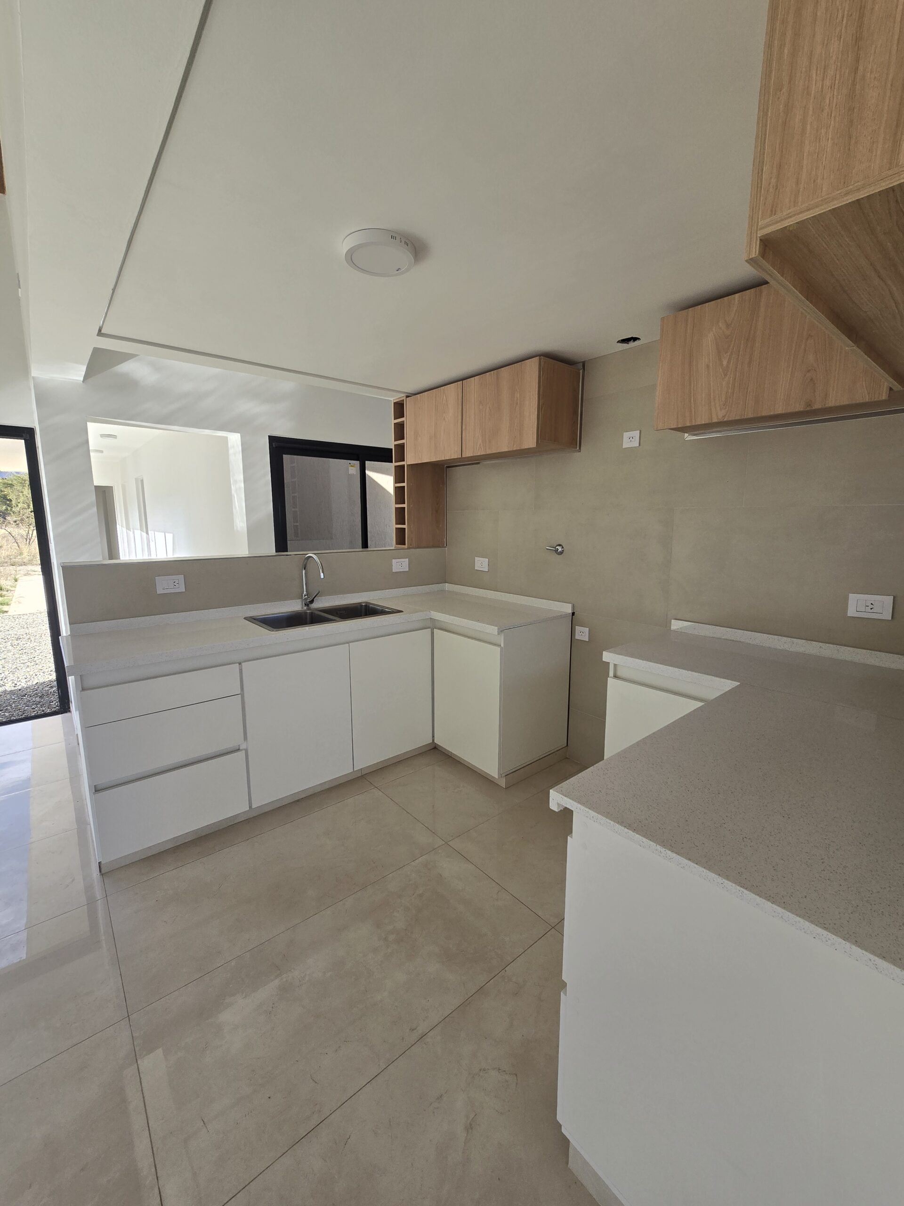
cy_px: 603
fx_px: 453
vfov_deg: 106.2
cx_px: 452
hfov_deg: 89.9
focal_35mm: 13
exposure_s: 1/340
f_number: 2.2
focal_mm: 2.2
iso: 50
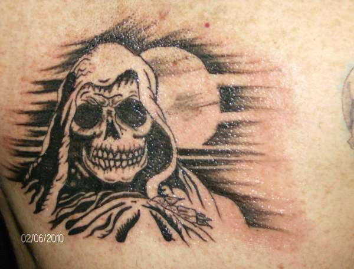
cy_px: 134
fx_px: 719
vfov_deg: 21.2
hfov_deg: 27.6
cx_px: 177
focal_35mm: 70
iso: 200
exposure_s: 1/91.3
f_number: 3.7
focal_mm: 11.6
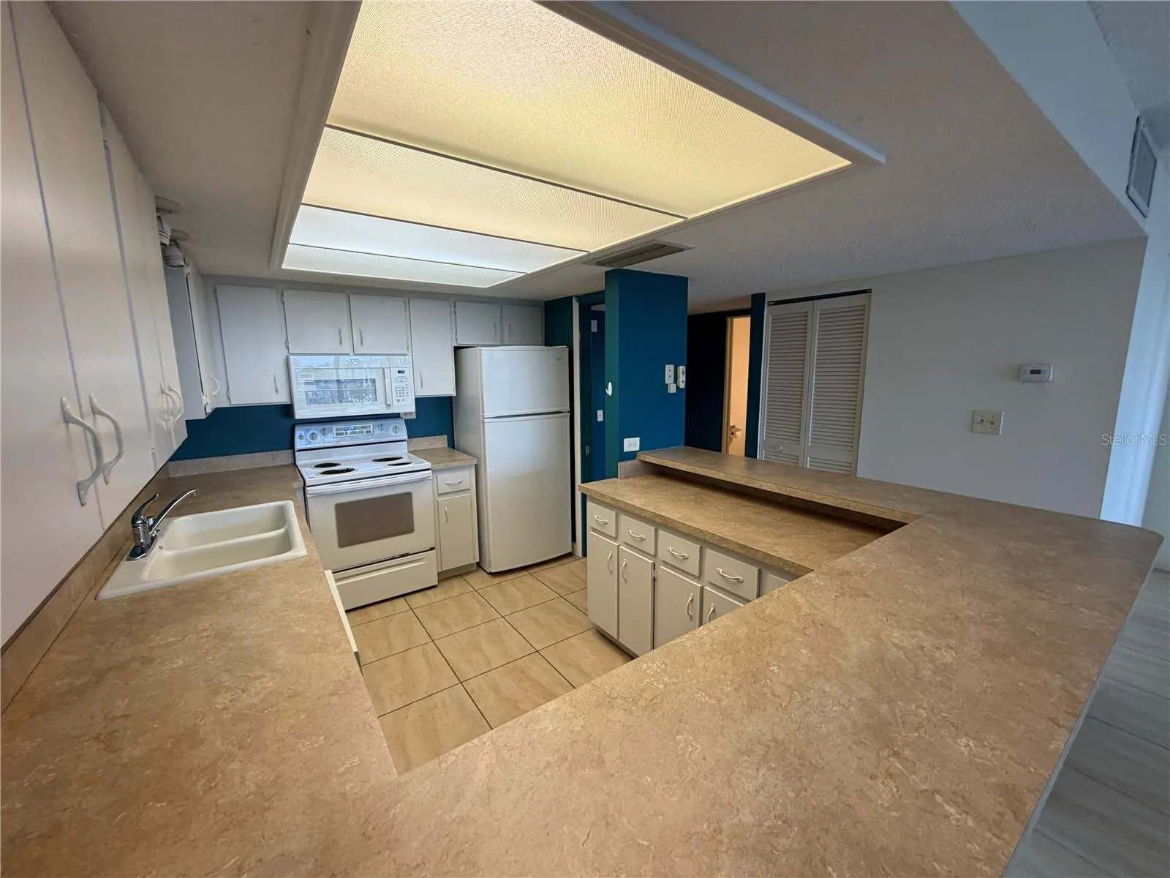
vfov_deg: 85.7
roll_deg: +2.1
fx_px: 473
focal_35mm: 14
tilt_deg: -7.3
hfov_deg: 102.1
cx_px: 585
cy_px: 439
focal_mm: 2.22
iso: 125
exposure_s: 1/120
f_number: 2.2
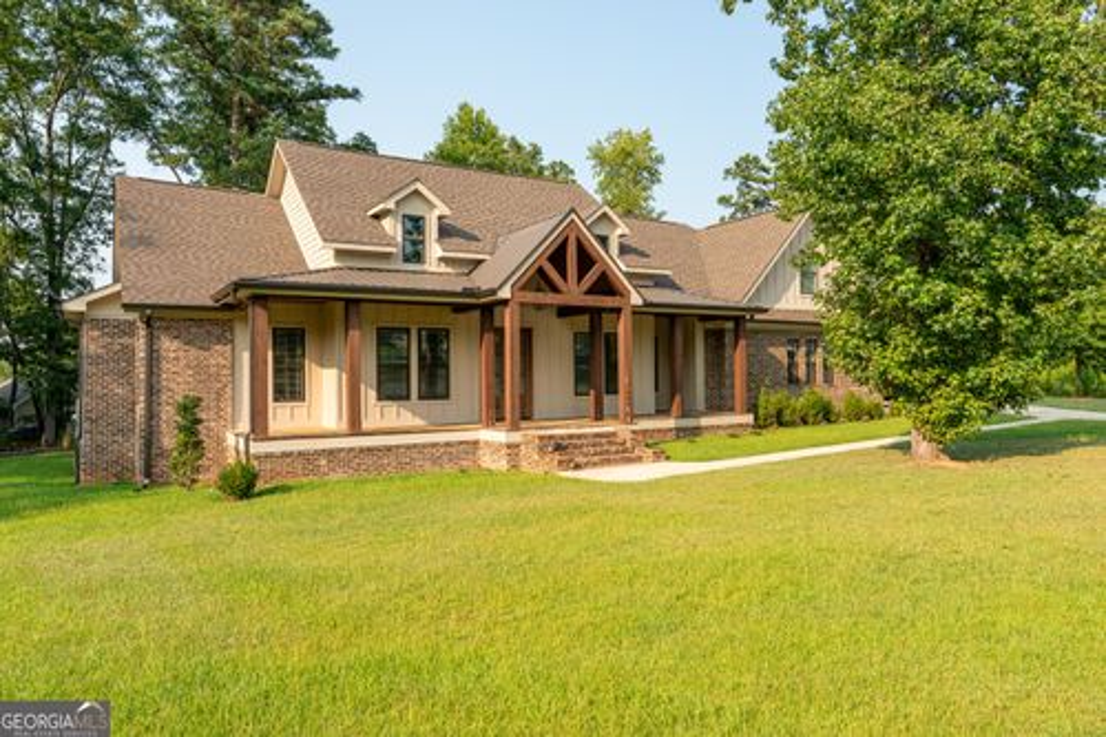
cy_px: 368
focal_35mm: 25
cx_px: 553
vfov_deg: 52.2
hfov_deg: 72.6
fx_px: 753
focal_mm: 24
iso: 200
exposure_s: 1/250
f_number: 8
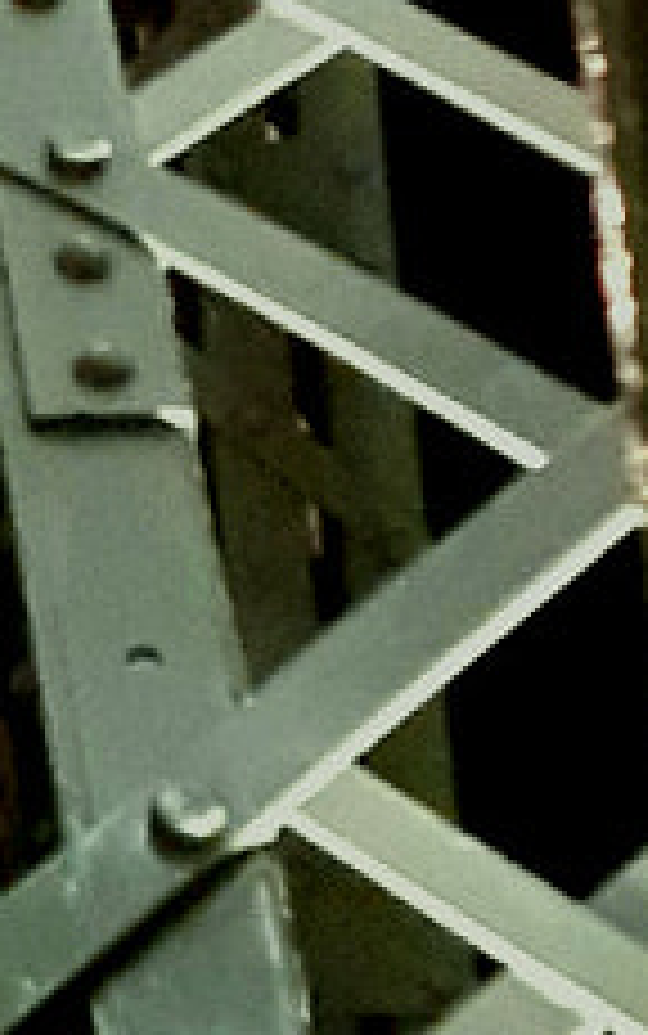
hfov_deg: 6.0
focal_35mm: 199
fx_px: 5616
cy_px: 243
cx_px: -1480
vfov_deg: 10.5
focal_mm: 3.71
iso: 640
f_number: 1.7
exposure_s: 1/20
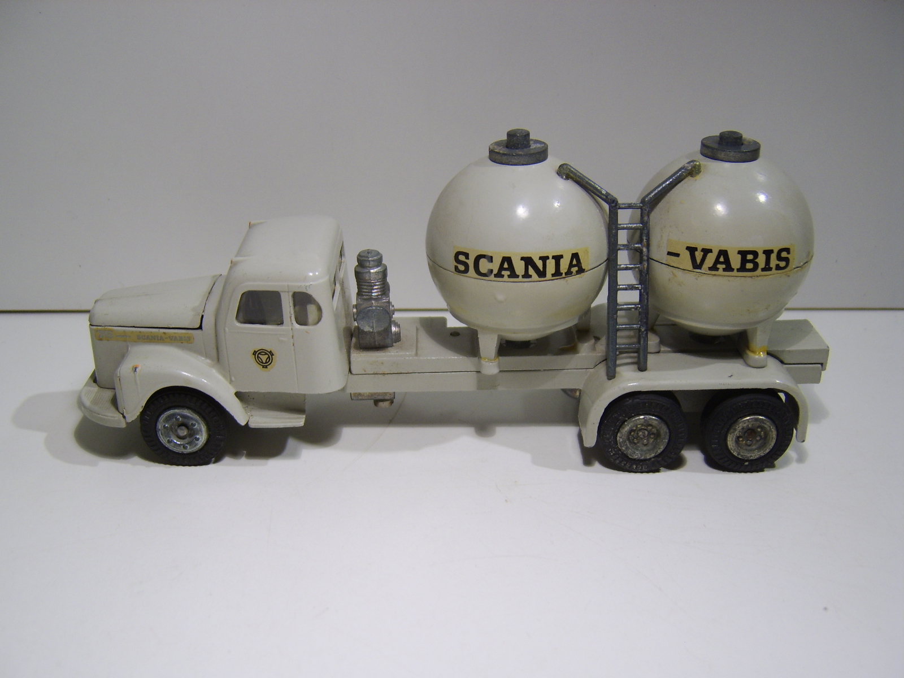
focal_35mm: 31
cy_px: 339
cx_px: 452
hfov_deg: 58.4
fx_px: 810
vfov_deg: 45.4
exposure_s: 1/42
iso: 71
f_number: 2.7
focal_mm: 8.13
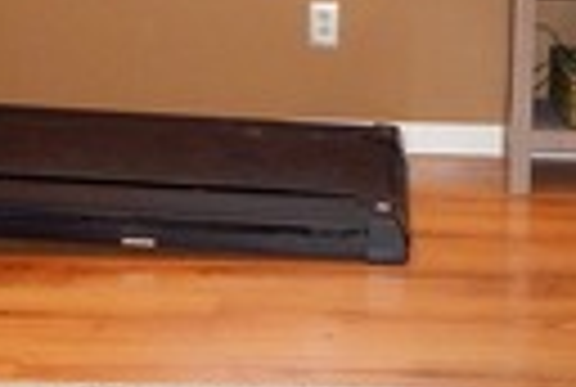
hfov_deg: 17.9
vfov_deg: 11.9
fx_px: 1828
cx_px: 333
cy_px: -58
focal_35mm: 114
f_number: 3
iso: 280
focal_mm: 4
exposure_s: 1/30
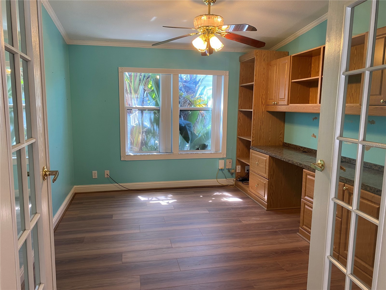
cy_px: 145
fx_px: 290
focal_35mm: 26
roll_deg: -0.4
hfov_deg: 67.3
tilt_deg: -8.1
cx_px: 193
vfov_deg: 53.1
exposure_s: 1/60
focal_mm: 4.25
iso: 80
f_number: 1.8
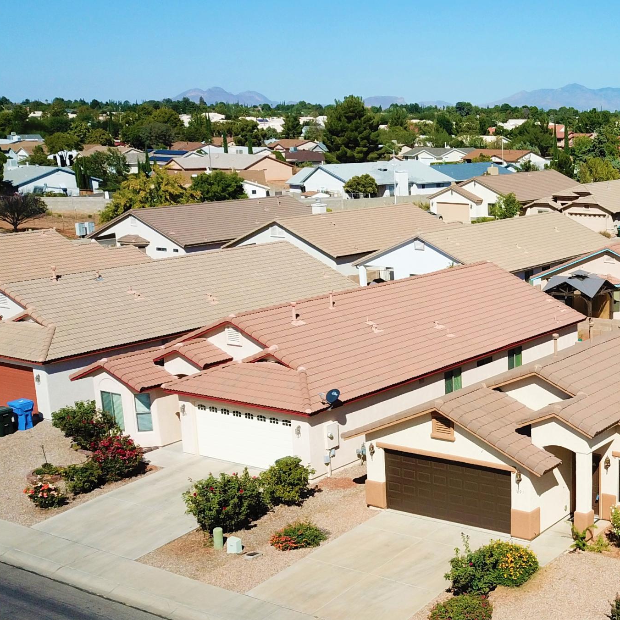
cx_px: 579
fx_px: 1033
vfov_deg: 33.2
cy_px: 391
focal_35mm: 51
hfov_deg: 31.5
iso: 100
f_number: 2.2
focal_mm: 4.73
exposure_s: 1/2179
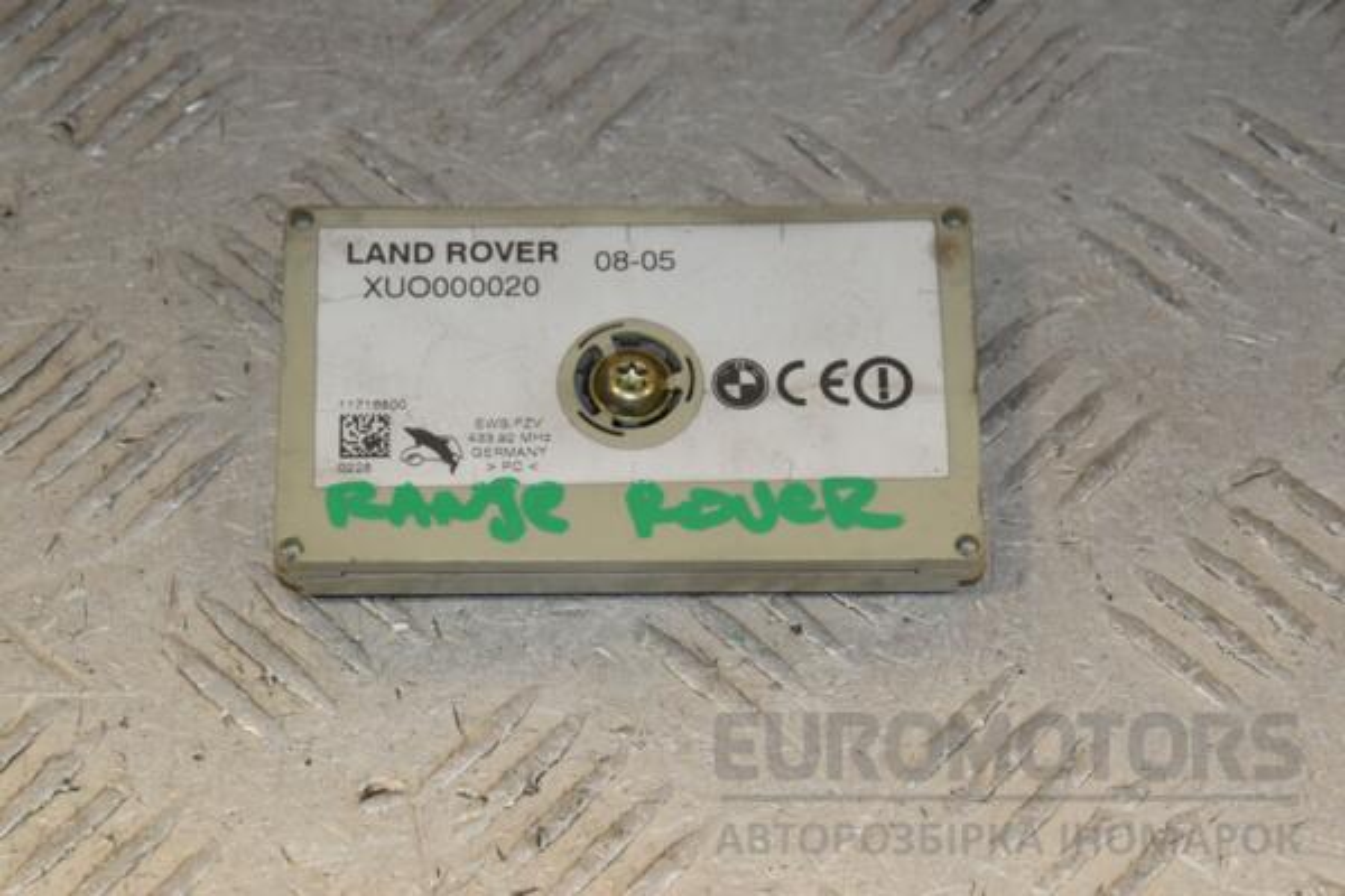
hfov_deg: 14.9
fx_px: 5155
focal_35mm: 138
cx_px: 672
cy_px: 448
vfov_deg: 9.9
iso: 800
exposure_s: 1/200
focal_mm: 92
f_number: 10
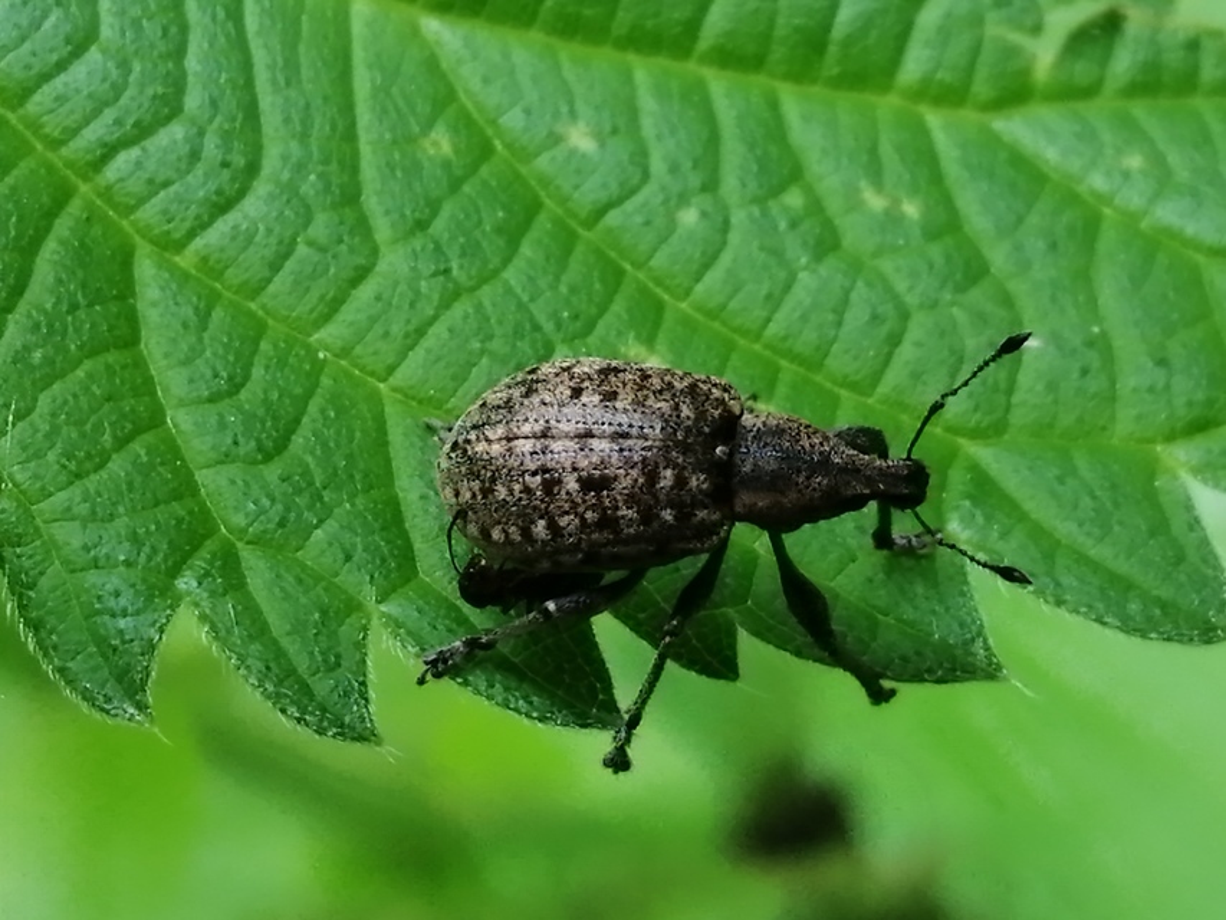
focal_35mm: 104
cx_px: 613
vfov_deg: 14.2
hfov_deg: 18.9
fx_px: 3684
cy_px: 460
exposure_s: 1/100
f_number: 1.8
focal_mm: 3.46
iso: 100
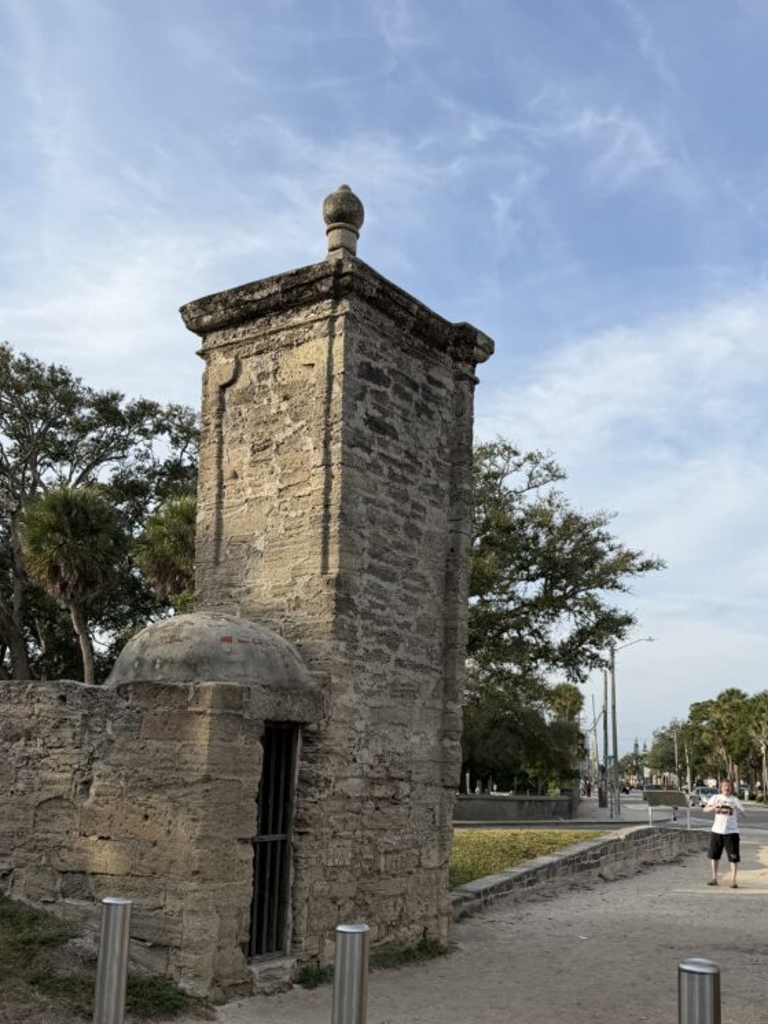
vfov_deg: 54.8
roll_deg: +1.1
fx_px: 976
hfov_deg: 42.8
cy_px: 634
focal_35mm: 33
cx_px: 458
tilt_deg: +8.6
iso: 80
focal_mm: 6.76
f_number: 1.78
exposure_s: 1/3759
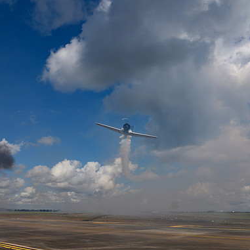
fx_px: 253
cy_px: 126
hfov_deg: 52.5
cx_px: 136
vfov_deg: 52.5
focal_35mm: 31
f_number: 22
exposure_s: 1/200
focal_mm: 24
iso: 250
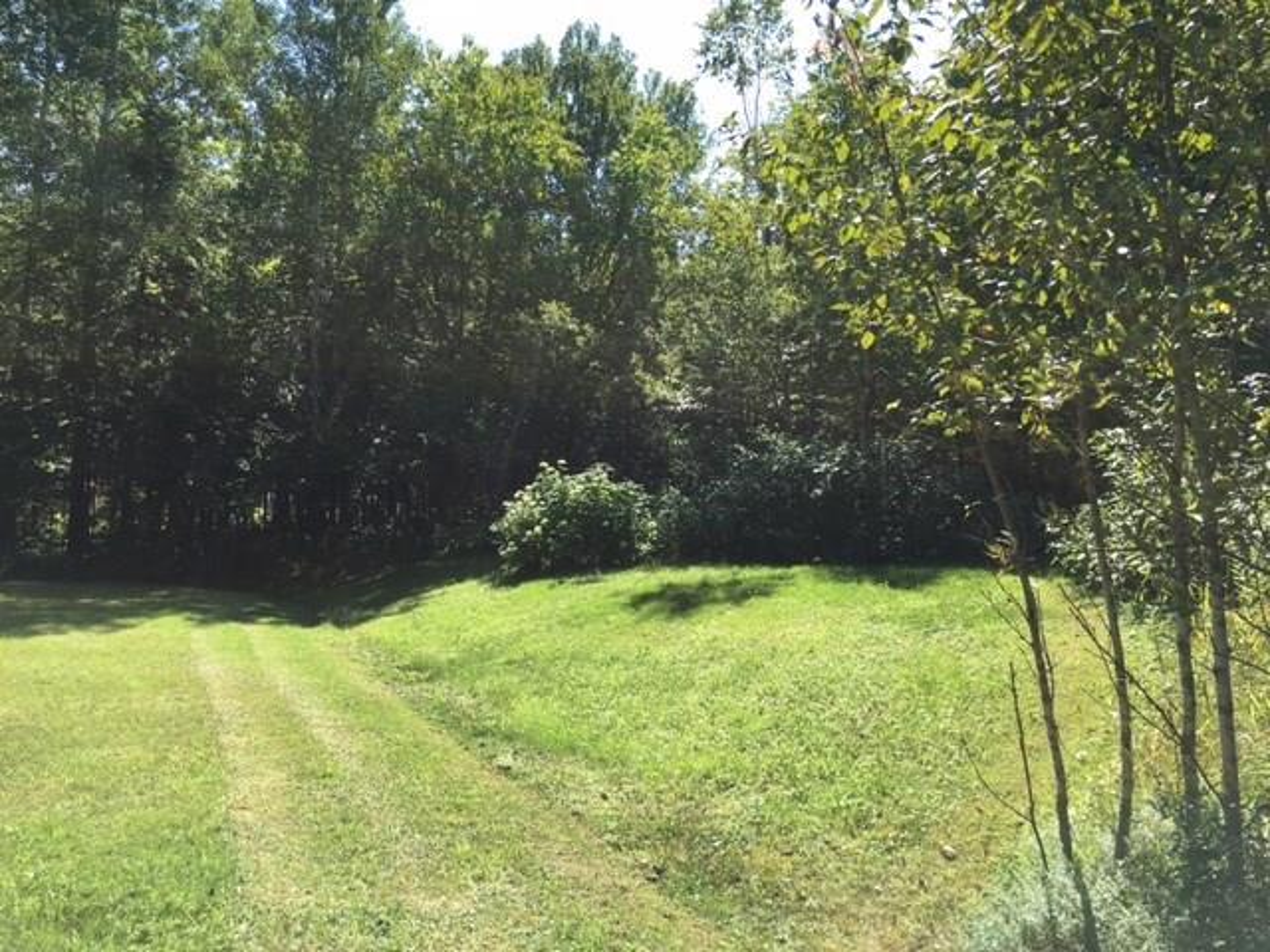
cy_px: 476
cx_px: 635
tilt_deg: +3.3
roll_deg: -1.8
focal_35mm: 29
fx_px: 1064
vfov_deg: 48.2
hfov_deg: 61.7
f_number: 2.2
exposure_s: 1/732
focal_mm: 4.15
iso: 25
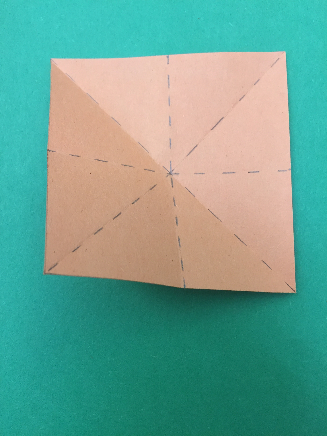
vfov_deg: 61.7
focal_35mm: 29
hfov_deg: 48.2
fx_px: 365
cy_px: 218
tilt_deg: -85.7
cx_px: 164
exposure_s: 1/30
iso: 80
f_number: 2.2
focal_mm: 4.15
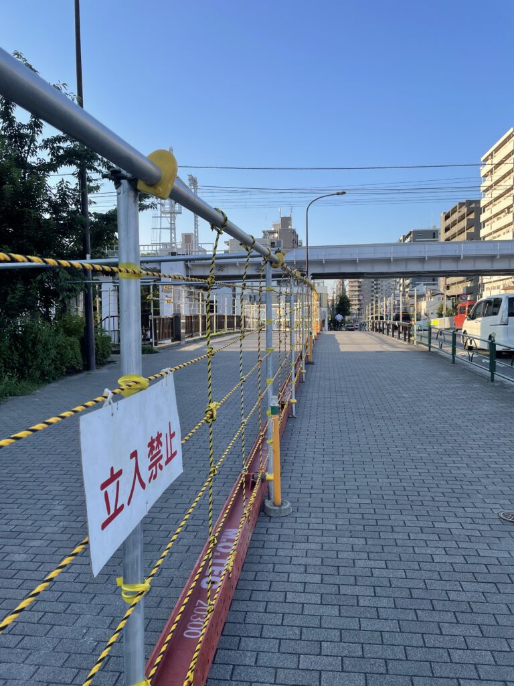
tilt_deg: -2.8
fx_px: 515
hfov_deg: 53.1
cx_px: 257
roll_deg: +1.9
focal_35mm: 26
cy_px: 343
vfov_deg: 67.3
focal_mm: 4.2
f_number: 1.6
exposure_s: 1/1159
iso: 32
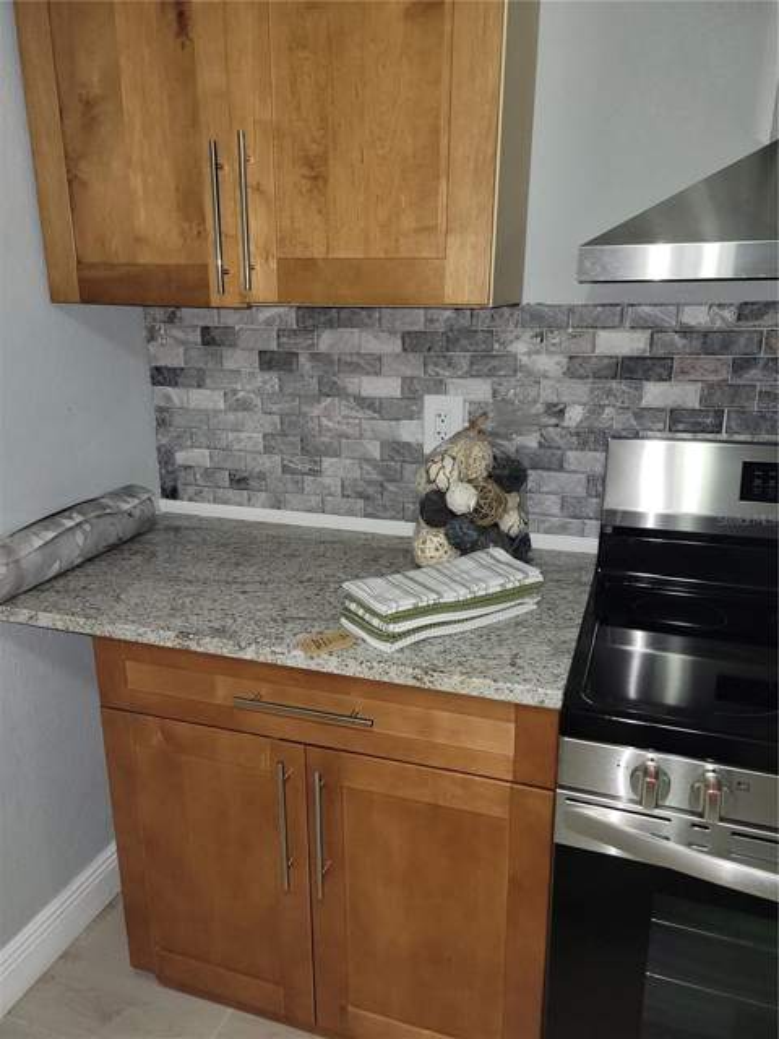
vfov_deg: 67.3
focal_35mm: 26
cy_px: 520
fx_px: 780
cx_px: 390
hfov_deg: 53.1
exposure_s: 1/19.9
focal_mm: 5.4
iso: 125
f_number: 1.8
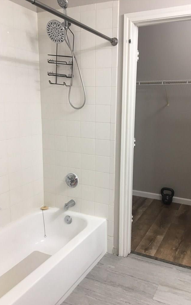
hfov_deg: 40.6
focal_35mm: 31
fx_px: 258
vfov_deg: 61.2
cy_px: 153
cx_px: 108
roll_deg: -0.6
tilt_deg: -11.4
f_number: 2.2
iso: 64
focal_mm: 4.15
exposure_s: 1/33
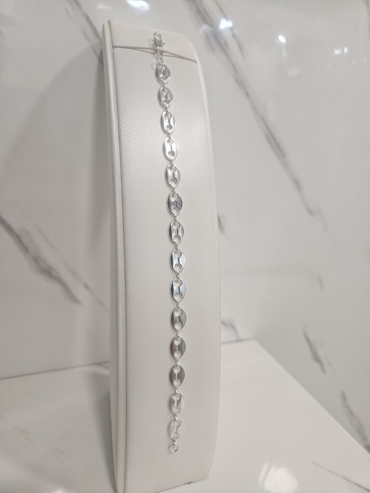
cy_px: 246
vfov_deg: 73.9
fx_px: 328
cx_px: 185
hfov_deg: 58.9
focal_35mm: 23
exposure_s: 1/100
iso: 160
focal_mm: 5.4
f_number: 1.8
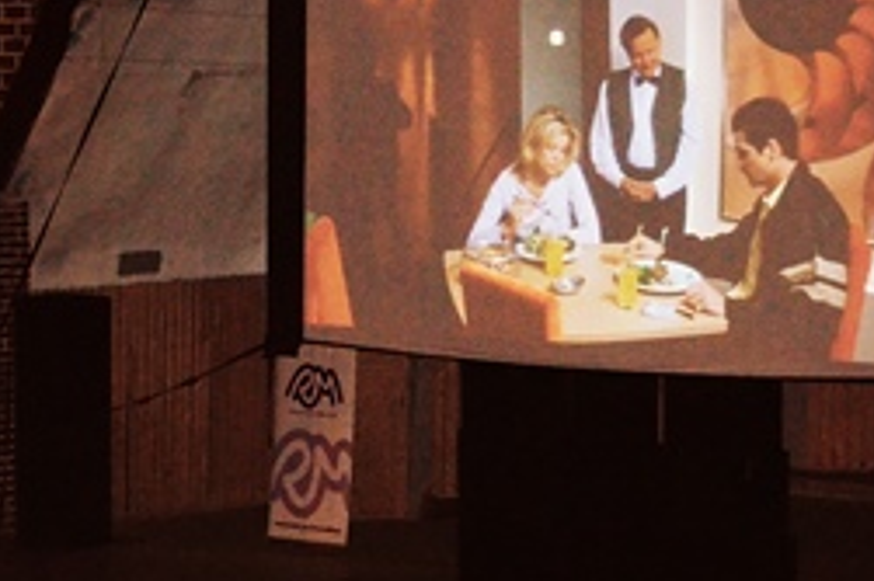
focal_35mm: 210
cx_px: 70
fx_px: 5101
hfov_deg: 9.7
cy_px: 498
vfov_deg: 6.5
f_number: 4.5
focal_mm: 55
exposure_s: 1/60
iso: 3200
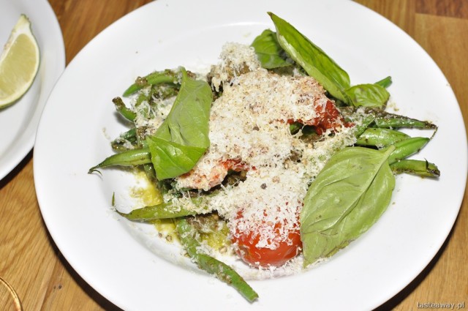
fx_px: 682
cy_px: 156
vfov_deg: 25.7
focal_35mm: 52
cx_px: 234
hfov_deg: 37.9
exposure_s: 1/60
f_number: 9
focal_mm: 35
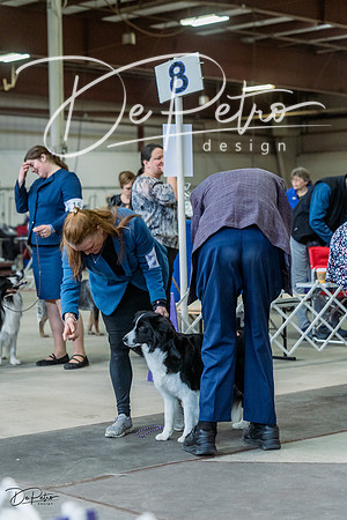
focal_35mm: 85
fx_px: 1229
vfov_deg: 23.9
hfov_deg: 16.1
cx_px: 174
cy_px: 260
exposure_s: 1/400
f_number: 4
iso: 6400
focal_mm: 85
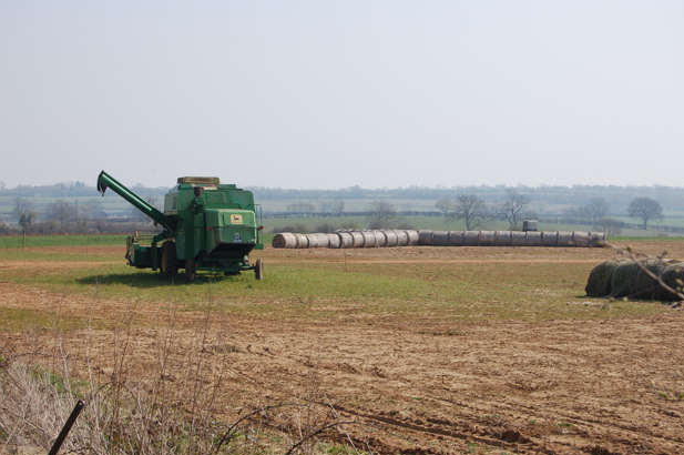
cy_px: 227
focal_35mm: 86
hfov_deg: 23.8
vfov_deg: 15.9
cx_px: 354
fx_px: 1623
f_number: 9
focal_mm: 55
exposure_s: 1/320
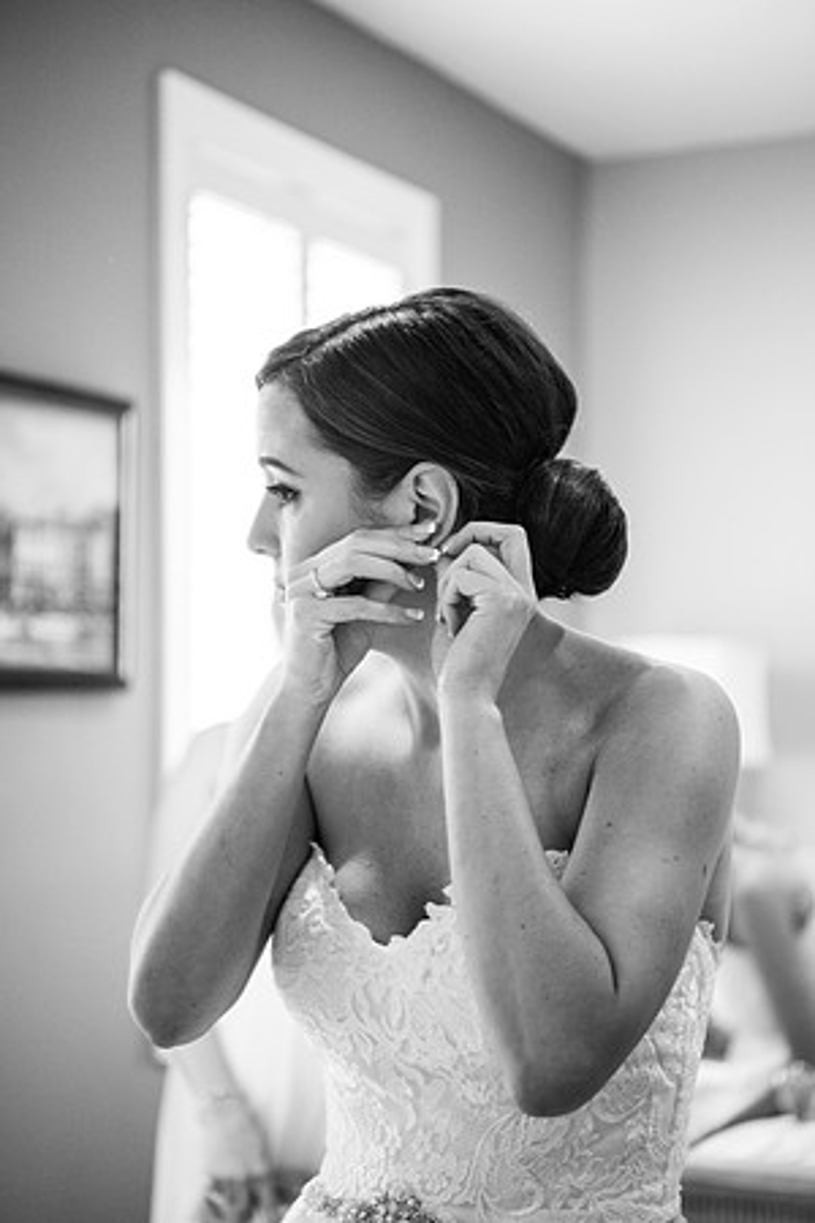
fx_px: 2377
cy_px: 612
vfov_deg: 28.8
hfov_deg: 19.5
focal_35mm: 70
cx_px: 408
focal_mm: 70
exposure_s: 1/100
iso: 2000
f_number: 2.8
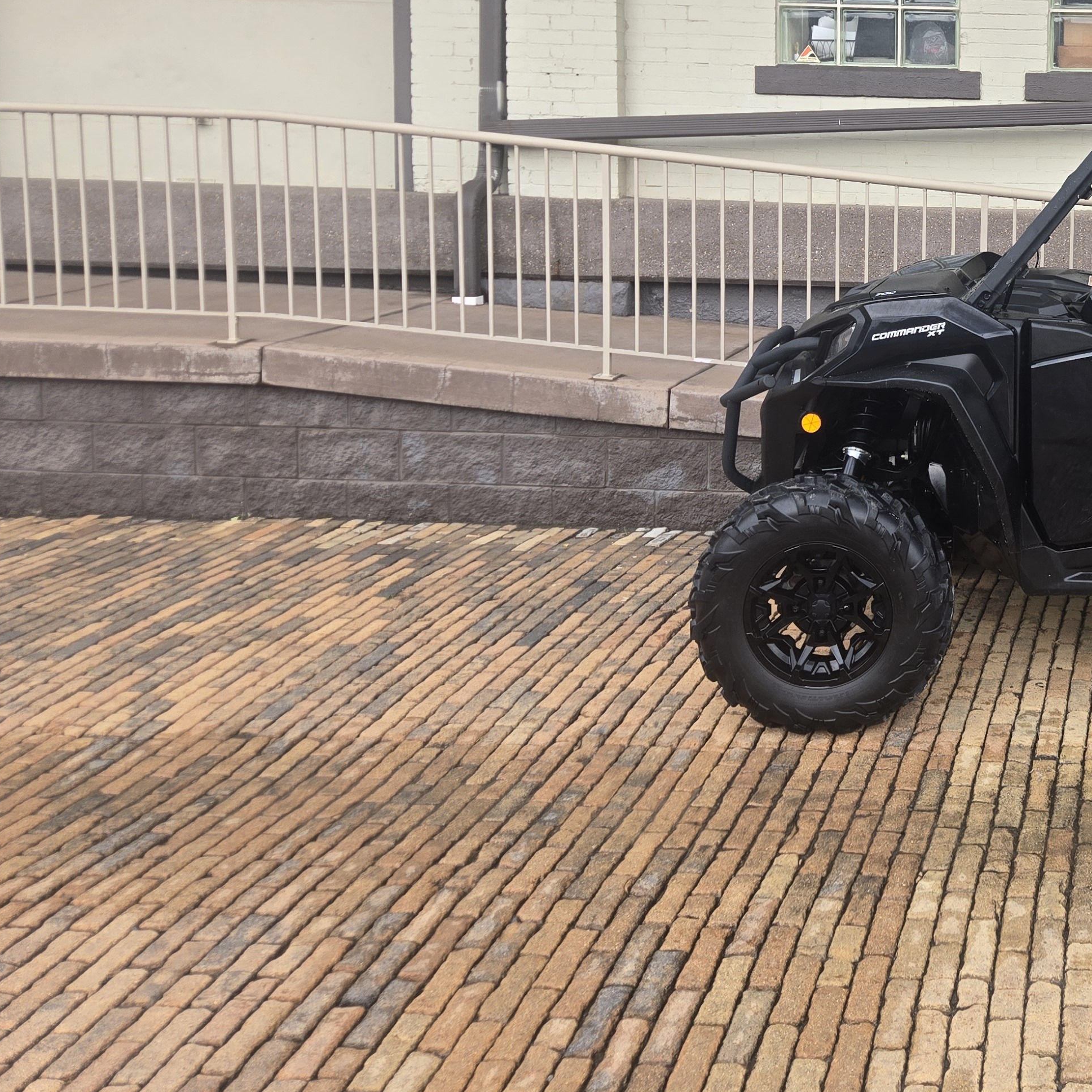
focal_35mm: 42
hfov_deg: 36.1
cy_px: 290
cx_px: 1093
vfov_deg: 39.1
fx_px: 1499
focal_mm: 5.4
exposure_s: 1/180
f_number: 1.8
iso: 32
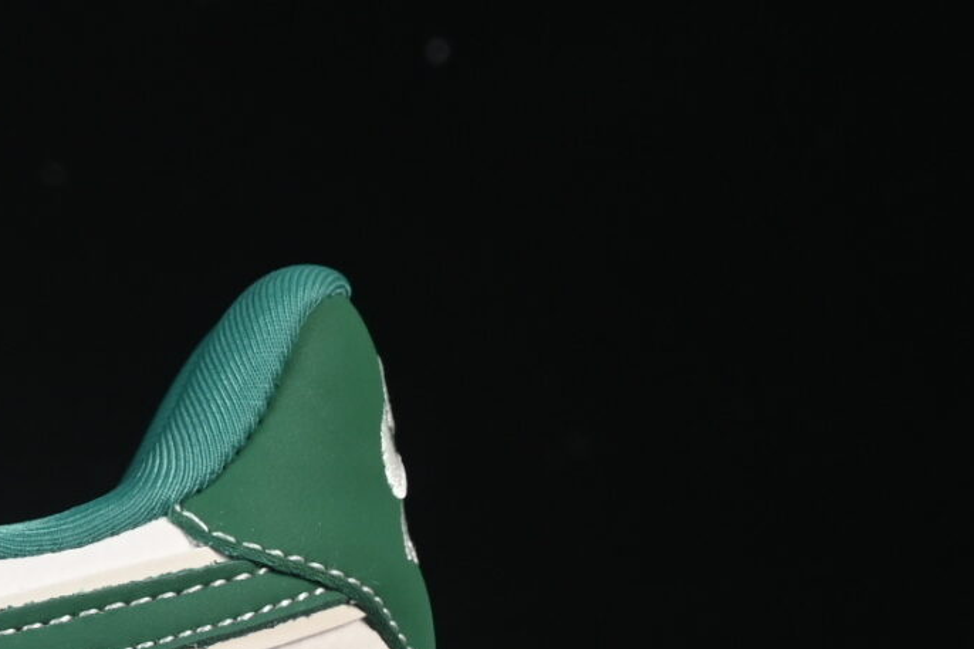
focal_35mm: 280
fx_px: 7573
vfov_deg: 4.9
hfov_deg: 7.2
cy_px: 587
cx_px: -768
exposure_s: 1/80
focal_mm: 50
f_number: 8
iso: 160
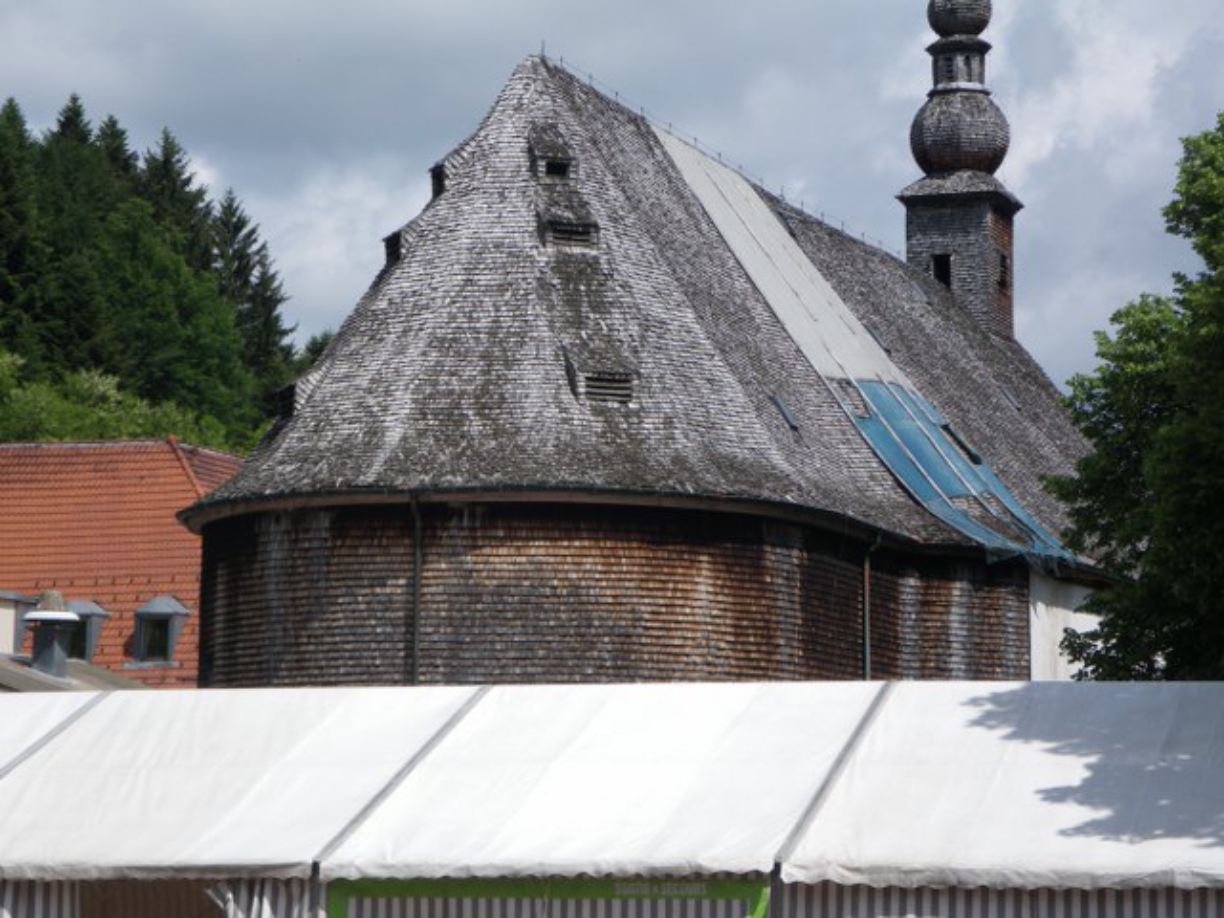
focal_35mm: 94
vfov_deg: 15.7
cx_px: 612
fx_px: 3324
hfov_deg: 20.9
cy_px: 459
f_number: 6
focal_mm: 16.7
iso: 64
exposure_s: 1/400
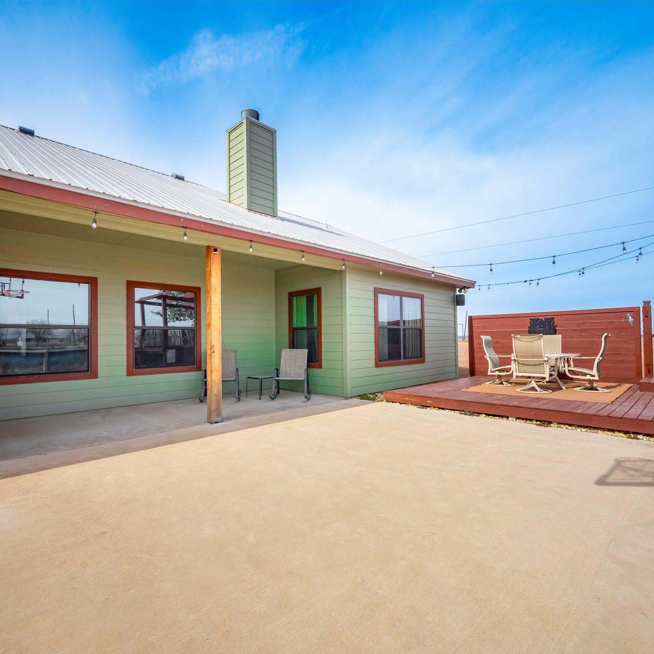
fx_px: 363
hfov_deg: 83.9
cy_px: 336
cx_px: 338
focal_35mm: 17
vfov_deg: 83.9
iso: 200
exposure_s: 1/160
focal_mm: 7
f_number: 10
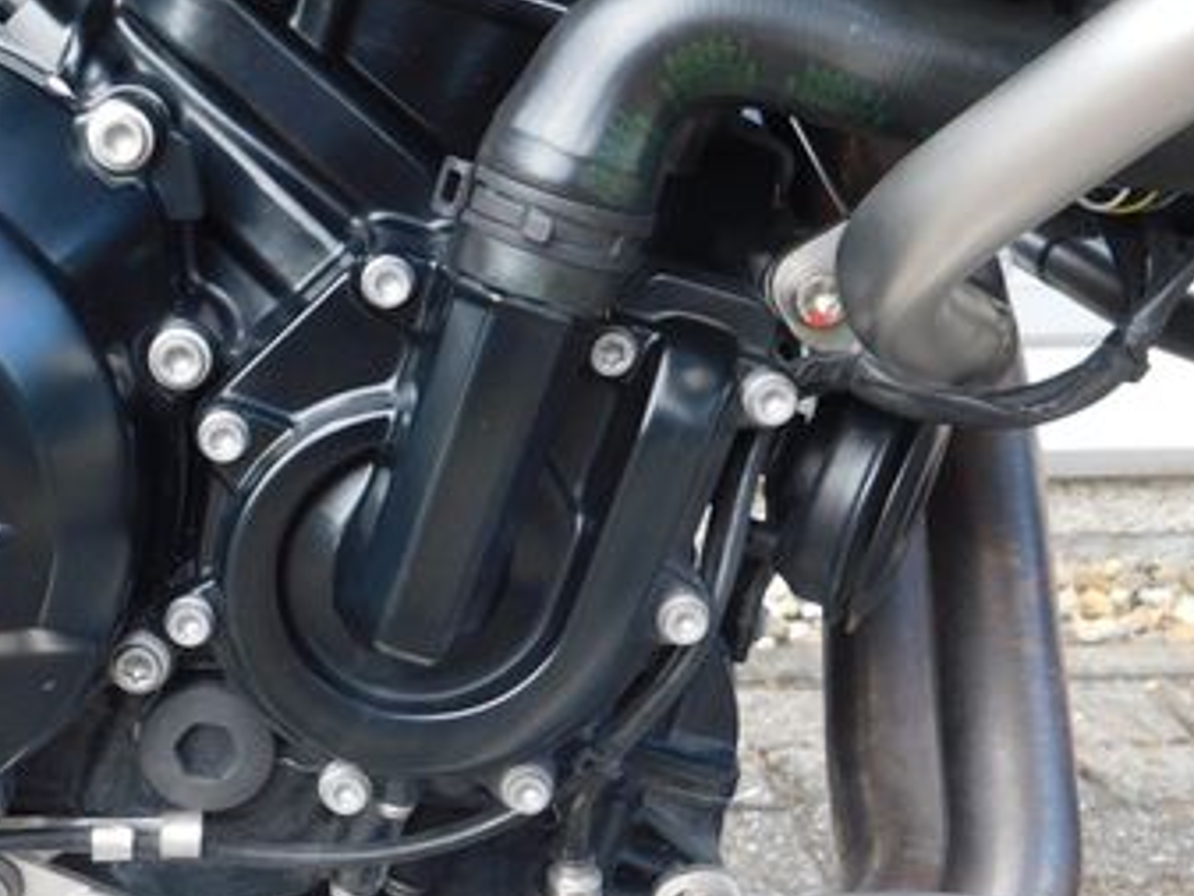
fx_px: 1967
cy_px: 524
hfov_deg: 32.9
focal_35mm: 57
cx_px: 255
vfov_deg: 25.6
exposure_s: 1/80
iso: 125
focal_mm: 5.3
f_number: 3.2
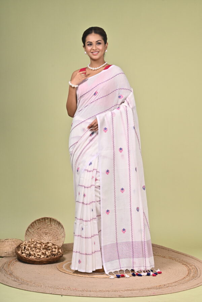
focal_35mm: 85
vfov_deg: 23.9
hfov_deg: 16.1
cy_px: 151
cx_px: 101
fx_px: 715
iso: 400
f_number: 8
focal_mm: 85
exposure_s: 1/160
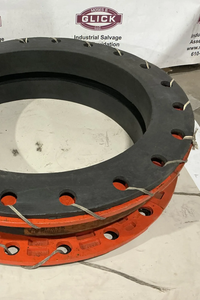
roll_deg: +0.8
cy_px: 151
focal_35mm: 39
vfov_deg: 49.5
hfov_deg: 33.3
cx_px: 42
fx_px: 325
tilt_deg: -40.7
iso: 160
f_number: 1.8
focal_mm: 3
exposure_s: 1/60
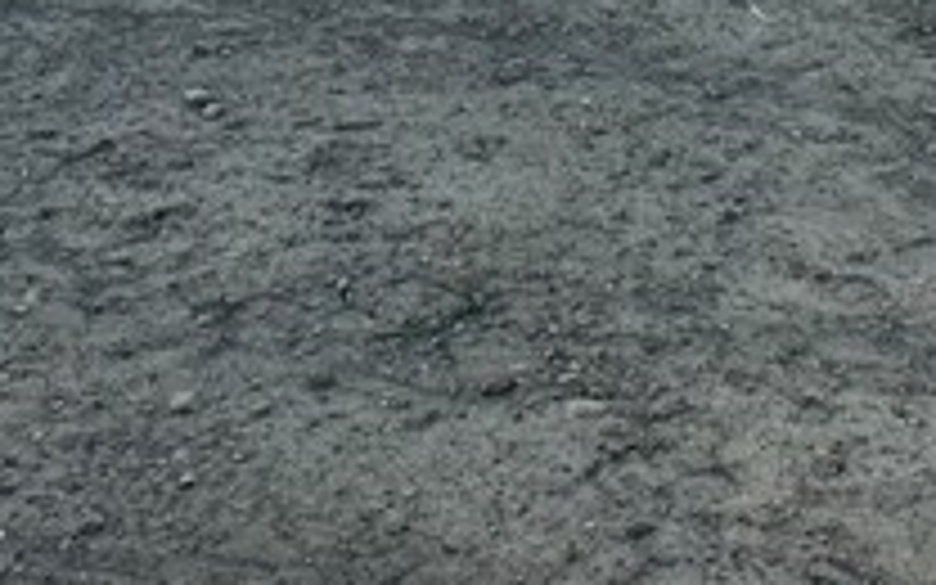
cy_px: -594
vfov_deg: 14.6
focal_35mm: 73
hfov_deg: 25.9
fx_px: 1862
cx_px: 1058
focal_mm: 2.22
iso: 40
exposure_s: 1/433
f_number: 2.2
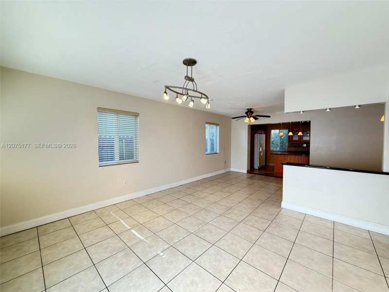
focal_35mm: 14
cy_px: 146
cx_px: 194
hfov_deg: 102.1
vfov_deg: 85.7
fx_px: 157
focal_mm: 2.22
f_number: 2.2
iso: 250
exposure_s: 1/60
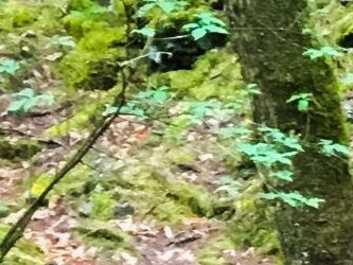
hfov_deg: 7.5
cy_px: 578
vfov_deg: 6.4
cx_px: 1169
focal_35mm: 223
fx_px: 2275
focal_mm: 4.15
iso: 160
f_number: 2.2
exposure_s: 1/30
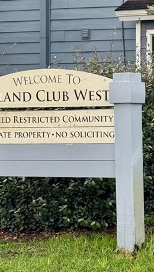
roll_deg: +0.3
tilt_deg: +0.9
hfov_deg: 8.8
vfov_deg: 15.8
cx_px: 212
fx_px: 985
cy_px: 105
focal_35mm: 136
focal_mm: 6.76
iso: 64
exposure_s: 1/287
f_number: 1.78
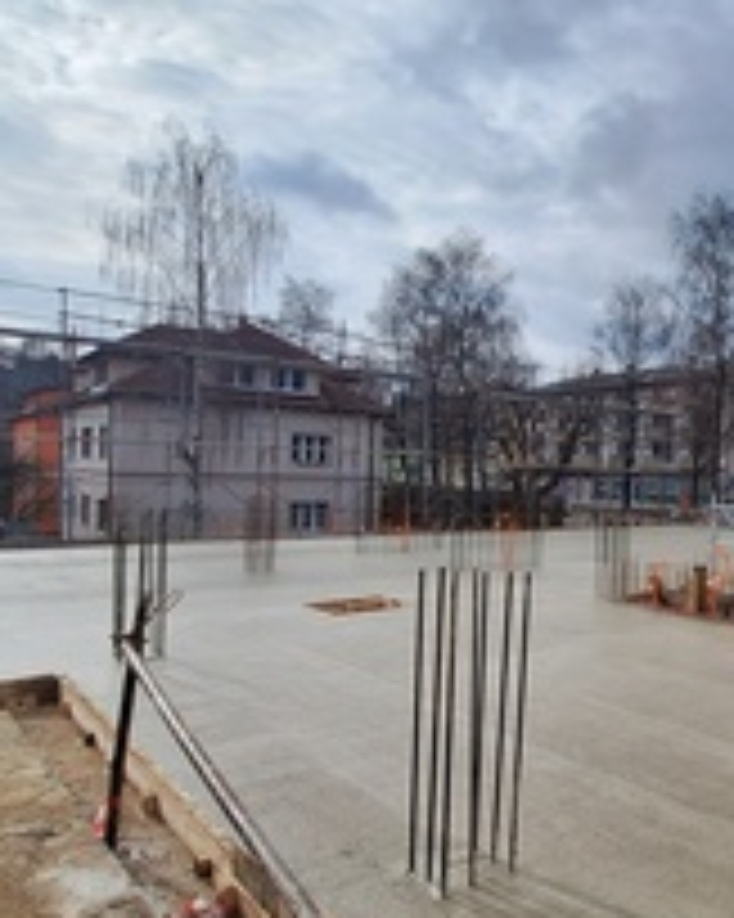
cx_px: 775
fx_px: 761
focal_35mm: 28
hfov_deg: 42.5
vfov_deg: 62.1
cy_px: 504
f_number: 2.2
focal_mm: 1.74
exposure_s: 1/3745
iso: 40
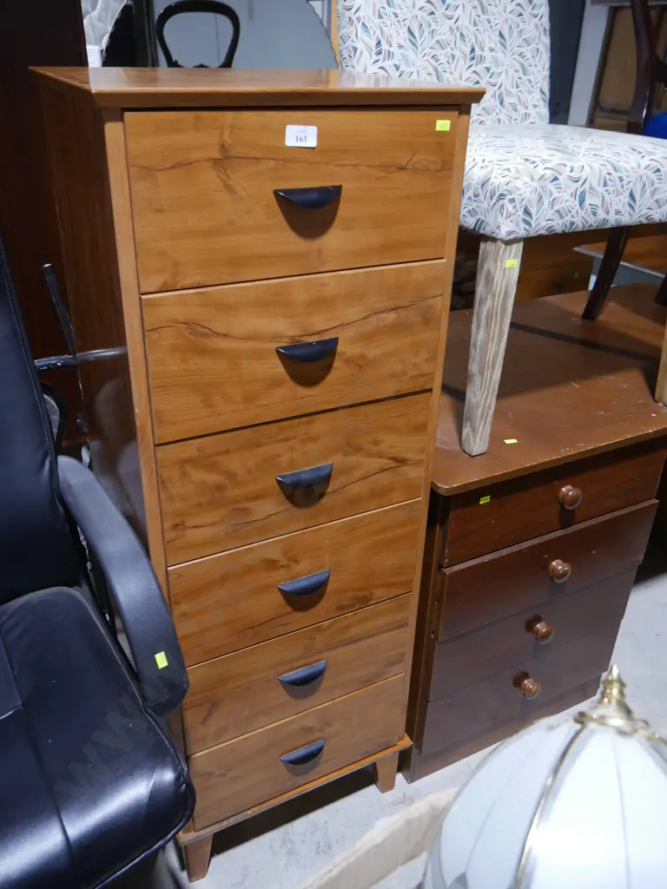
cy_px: 444
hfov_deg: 49.7
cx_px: 334
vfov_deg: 63.4
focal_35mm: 28
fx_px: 719
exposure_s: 1/60
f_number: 3.5
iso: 400
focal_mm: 14
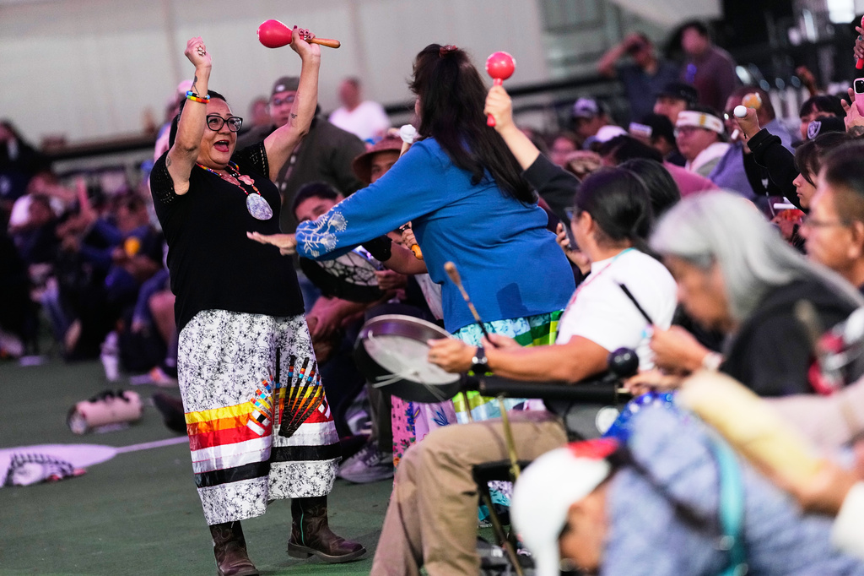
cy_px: 288
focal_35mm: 200
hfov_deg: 10.3
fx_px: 4798
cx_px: 432
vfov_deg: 6.9
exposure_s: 1/640
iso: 3200
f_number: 2.8
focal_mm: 200
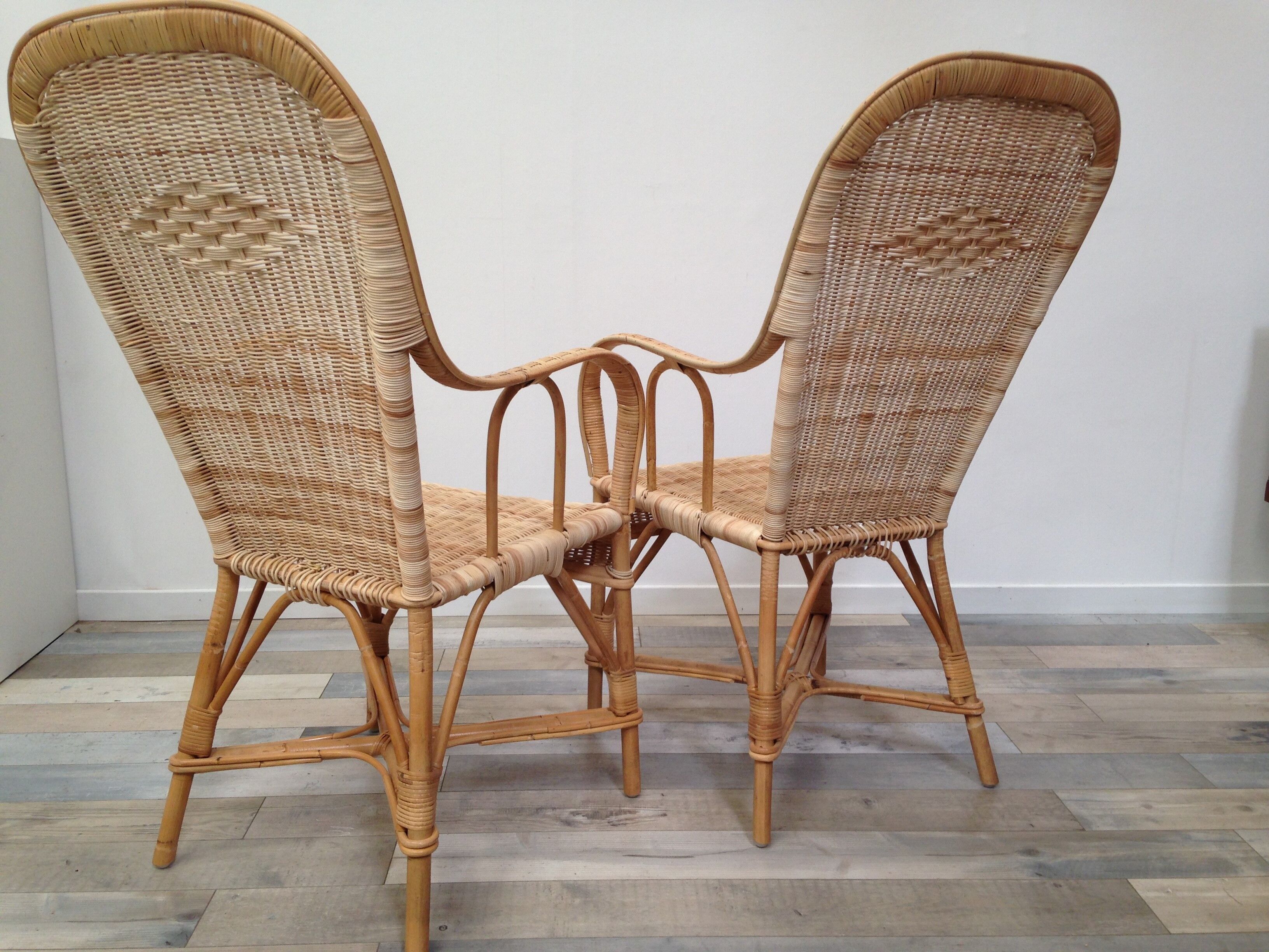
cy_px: 476
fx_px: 1210
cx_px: 634
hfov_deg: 55.4
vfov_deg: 42.9
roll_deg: +0.7
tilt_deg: -12.8
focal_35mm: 33
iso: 50
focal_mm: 4.12
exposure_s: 1/40
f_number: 2.4
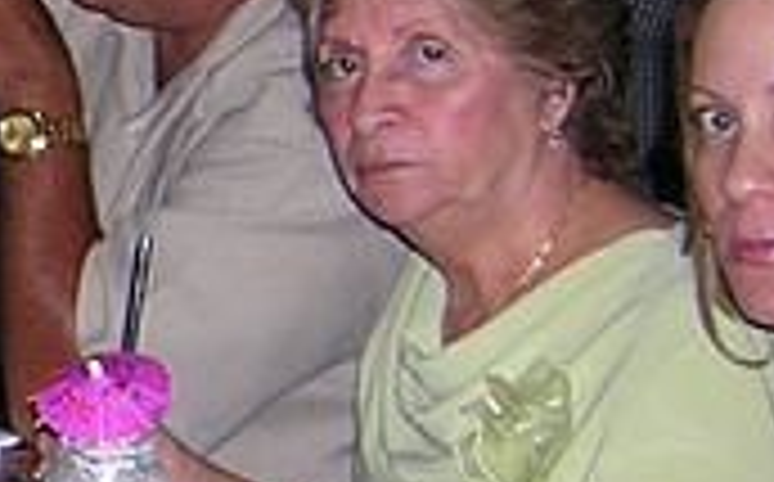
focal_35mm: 129
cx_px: -324
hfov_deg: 15.2
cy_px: 155
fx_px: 2718
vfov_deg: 10.1
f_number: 2.6
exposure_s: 1/60.1
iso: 174
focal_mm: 4.7
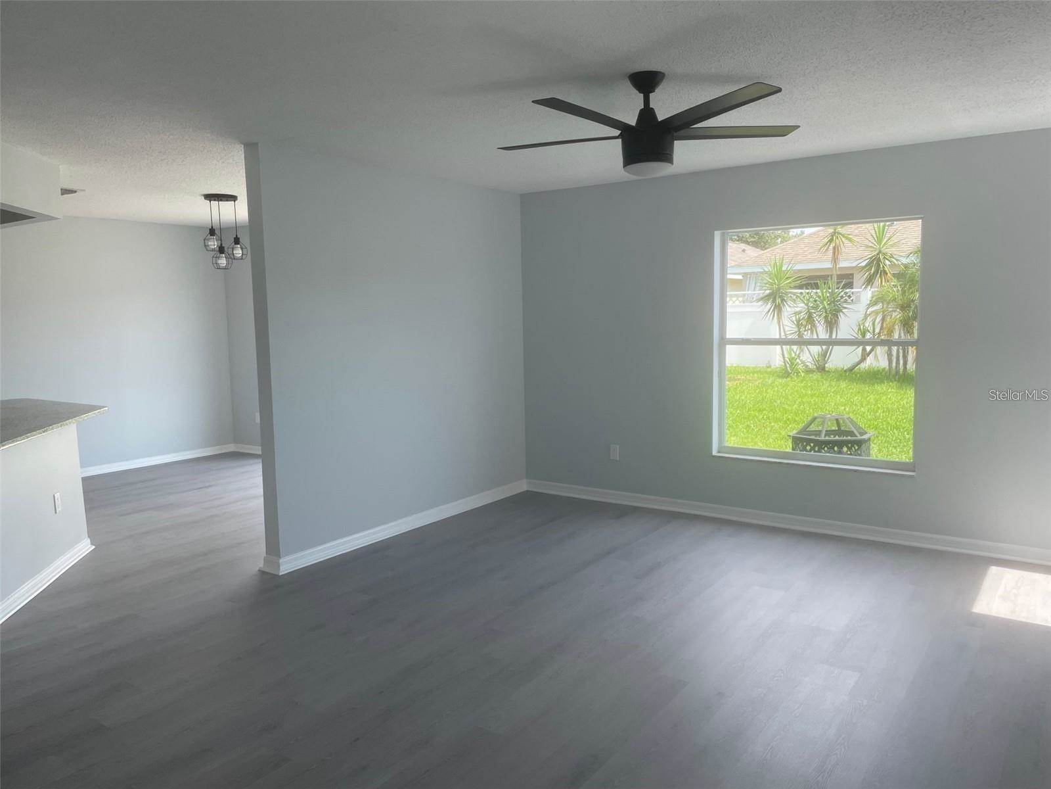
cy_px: 394
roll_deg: +1.3
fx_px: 789
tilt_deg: -5.6
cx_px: 526
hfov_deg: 67.3
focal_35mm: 26
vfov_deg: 53.1
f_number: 1.6
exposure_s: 1/612
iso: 32
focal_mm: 4.2
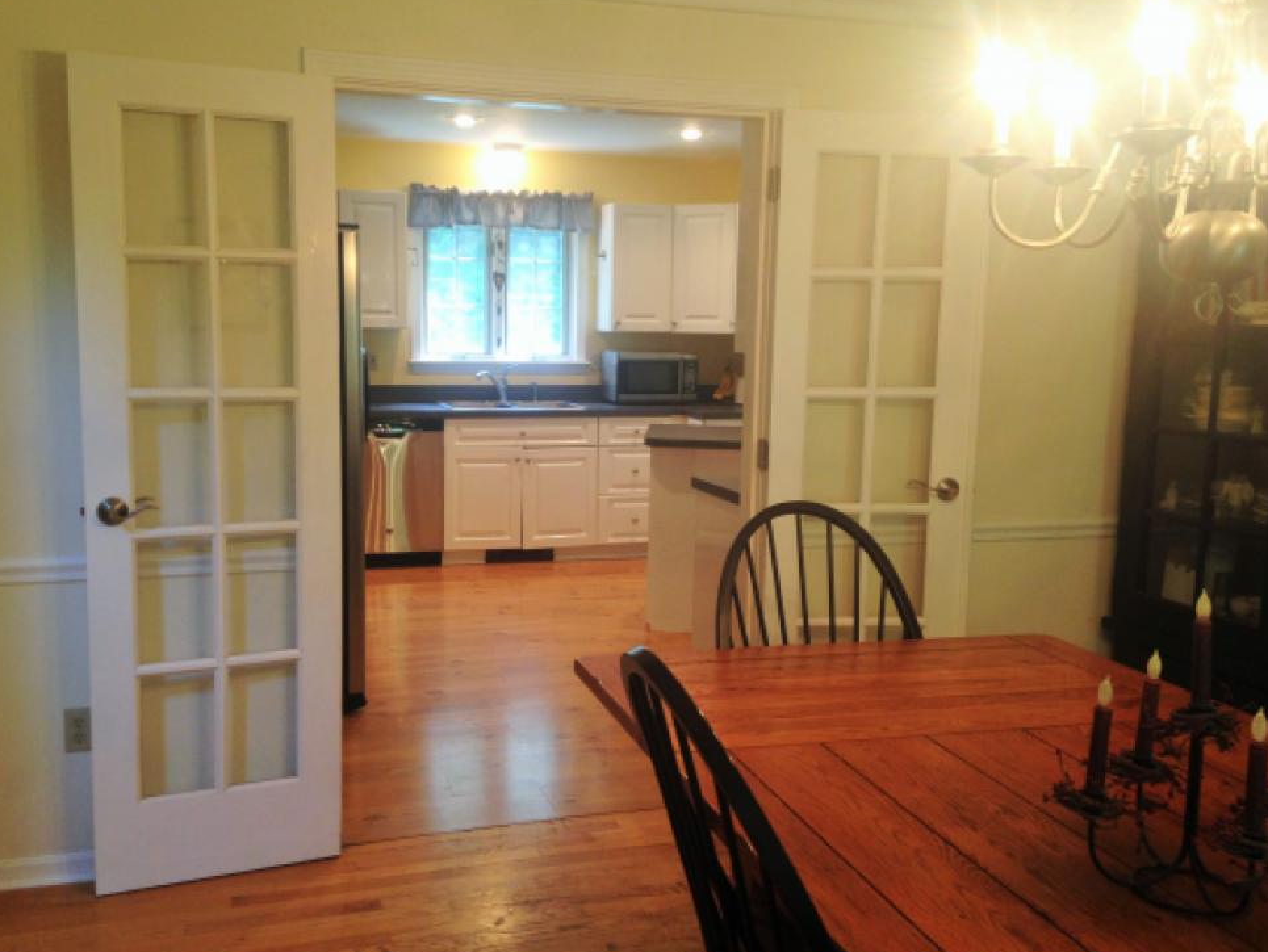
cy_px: 468
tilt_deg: -7.8
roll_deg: -1.4
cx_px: 602
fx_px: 1283
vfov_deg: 40.7
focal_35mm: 35
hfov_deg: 52.6
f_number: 2.4
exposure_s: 1/20
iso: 80
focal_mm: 4.12
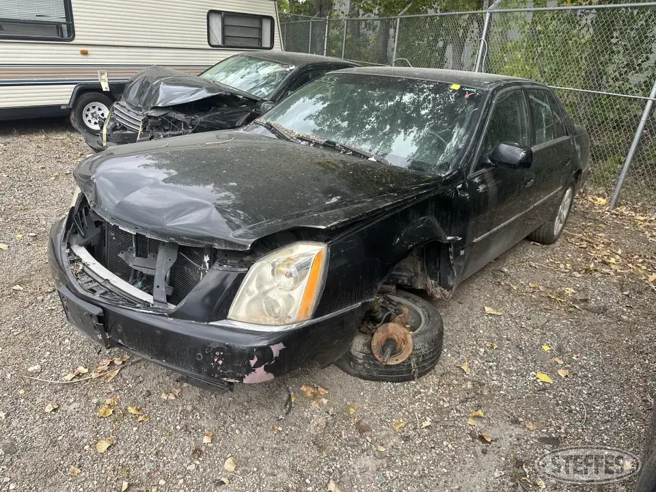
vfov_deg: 56.8
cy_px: 246
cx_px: 328
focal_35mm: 24
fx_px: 455
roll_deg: -2.1
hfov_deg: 71.6
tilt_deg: -21.6
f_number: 1.78
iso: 80
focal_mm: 6.86
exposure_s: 1/424
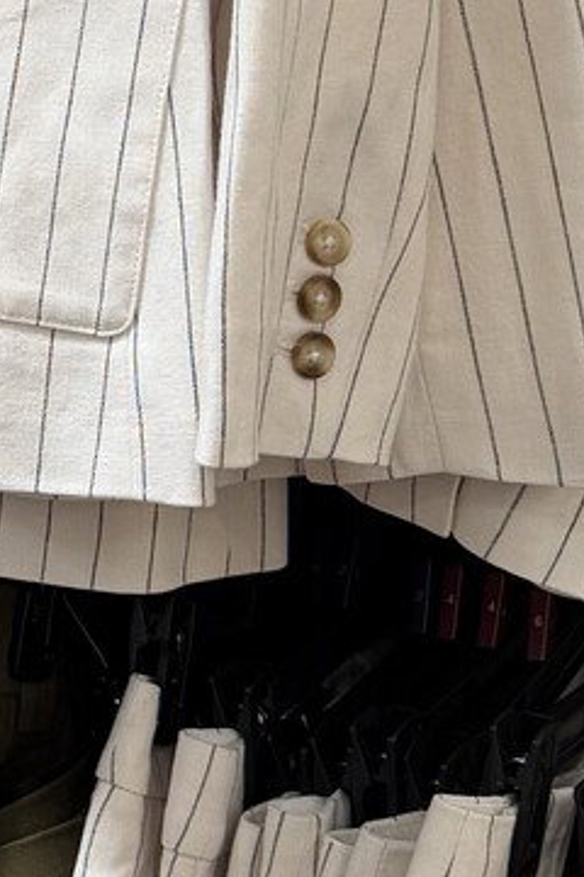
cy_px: 214
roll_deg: -1.6
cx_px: -572
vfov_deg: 18.3
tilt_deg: -10.4
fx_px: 2701
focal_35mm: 111
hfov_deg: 11.2
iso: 64
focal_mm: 6.76
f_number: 1.78
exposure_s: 1/168
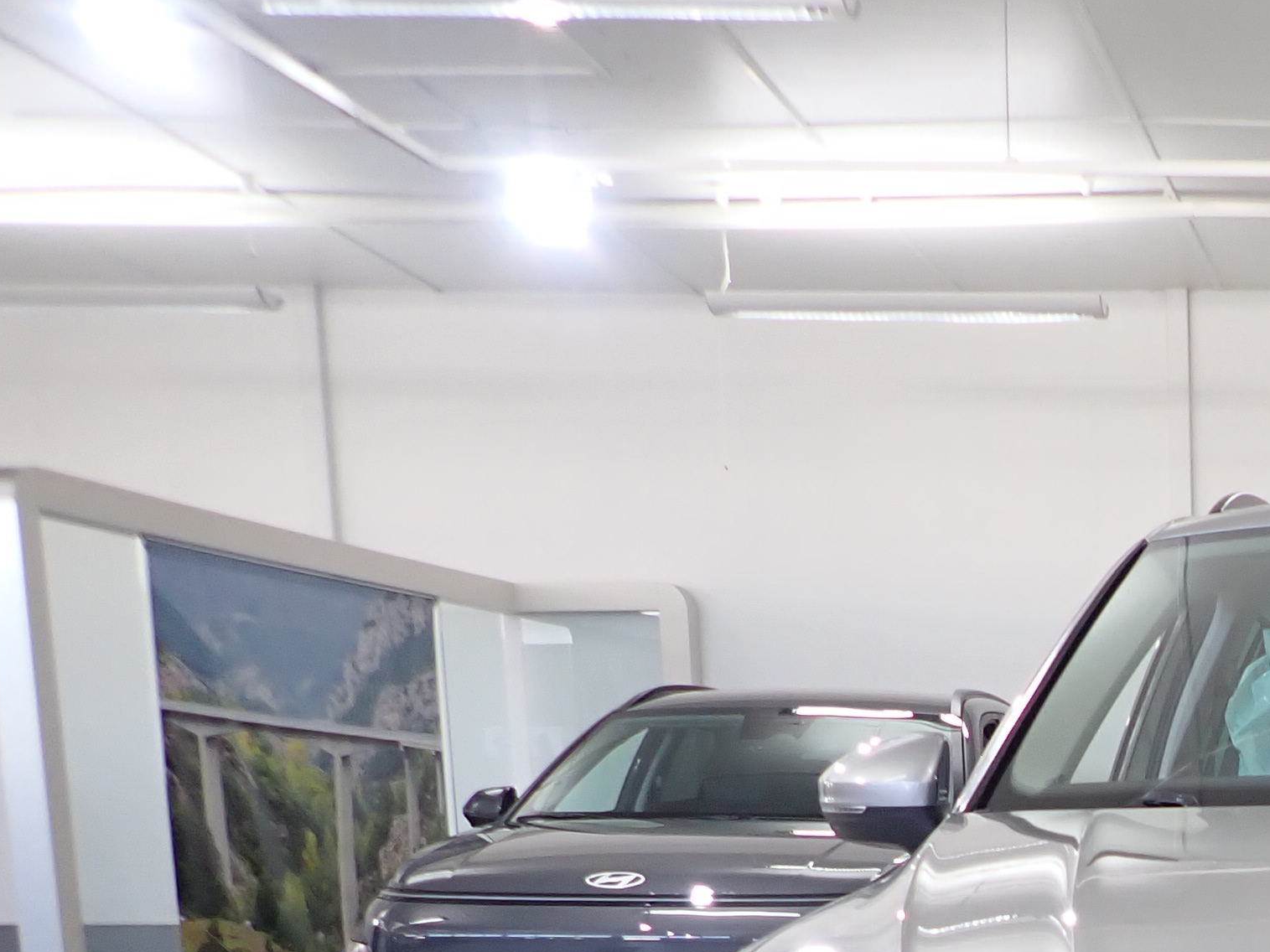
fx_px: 2421
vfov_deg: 20.3
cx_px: 1602
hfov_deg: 25.7
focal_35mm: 66
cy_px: 1255
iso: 125
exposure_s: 1/60
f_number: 2
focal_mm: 4.5
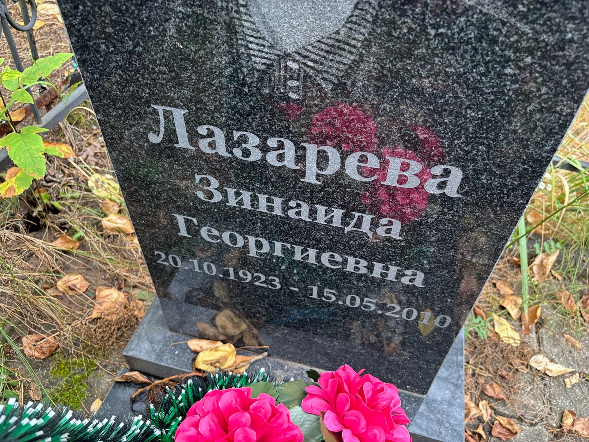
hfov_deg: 67.3
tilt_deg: -45.1
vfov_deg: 53.1
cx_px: 294
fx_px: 442
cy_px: 221
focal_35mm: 26
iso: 200
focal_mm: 5.96
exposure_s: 1/60
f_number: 1.6
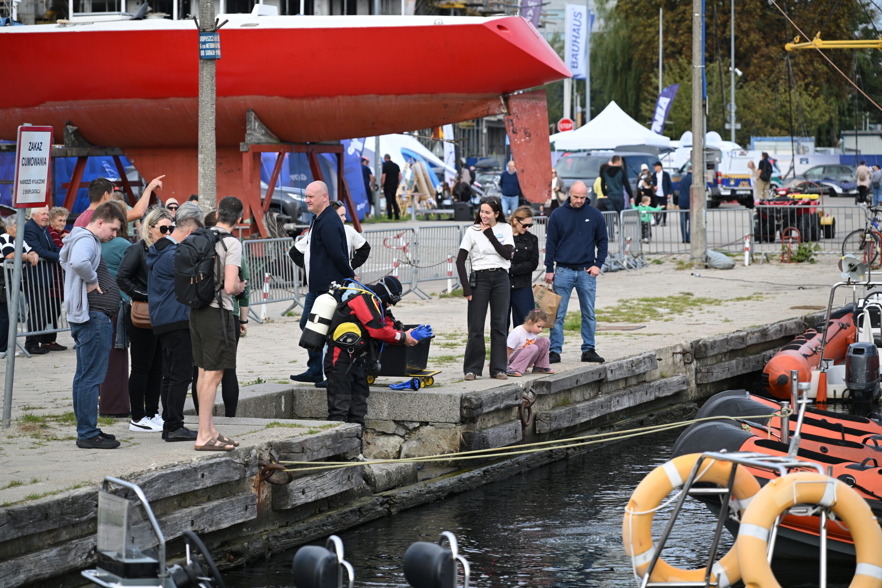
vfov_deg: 11.4
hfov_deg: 17.1
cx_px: 441
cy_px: 294
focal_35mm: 120
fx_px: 2940
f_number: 4.5
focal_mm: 120
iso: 100
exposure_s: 1/400
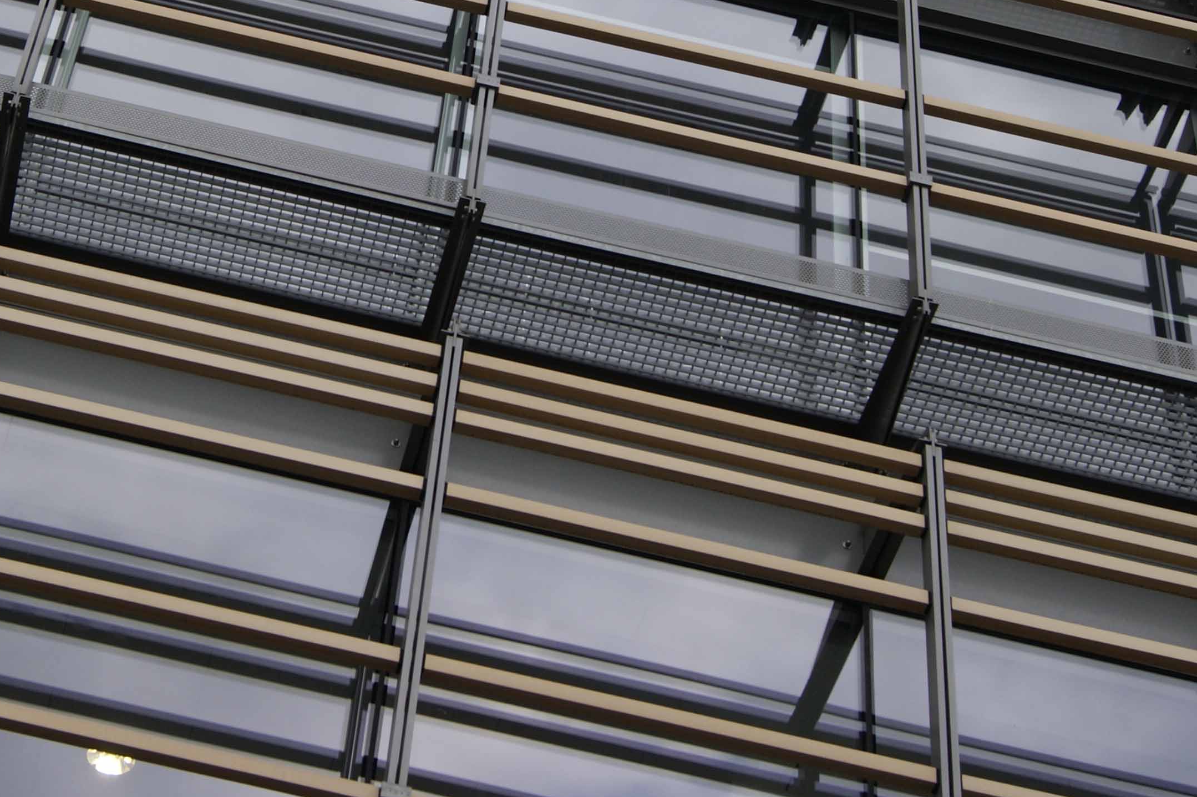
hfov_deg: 24.3
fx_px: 2758
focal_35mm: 83
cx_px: 316
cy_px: -11
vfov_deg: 16.1
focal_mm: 26
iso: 100
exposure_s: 1/100
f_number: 5.6
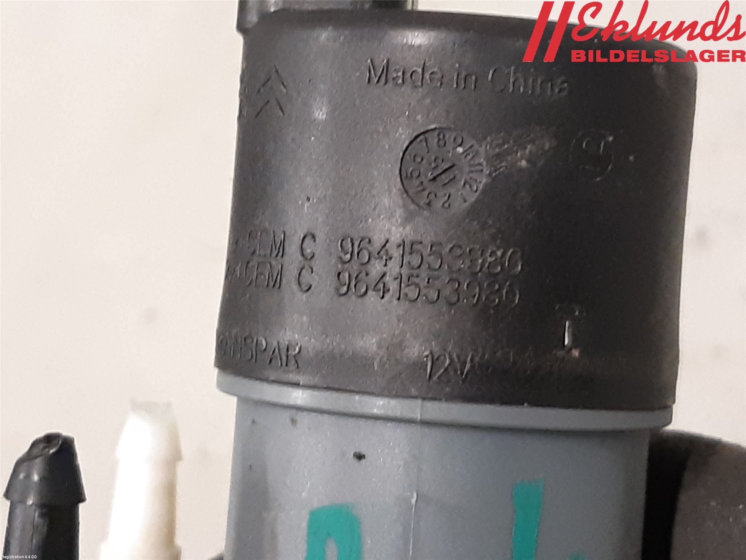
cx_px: 373
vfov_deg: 53.1
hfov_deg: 67.3
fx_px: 560
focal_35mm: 26
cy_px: 280
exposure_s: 1/50
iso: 250
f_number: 1.7
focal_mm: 3.93
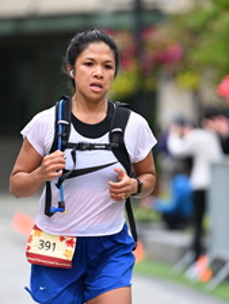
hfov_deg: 3.2
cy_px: 128
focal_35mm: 470
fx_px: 4142
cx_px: 59
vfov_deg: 4.2
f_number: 2.8
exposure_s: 1/1600
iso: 640
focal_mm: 200
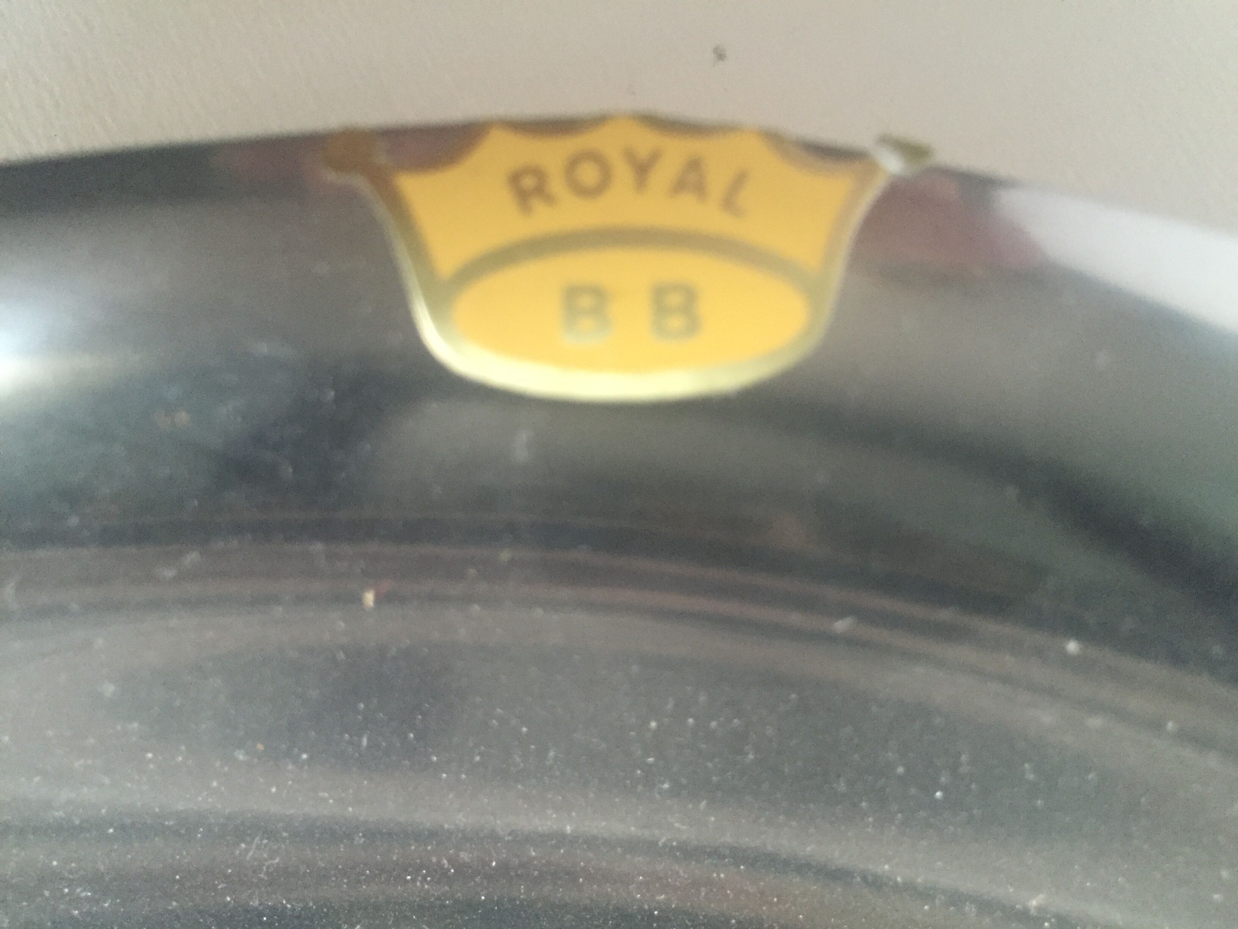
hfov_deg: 61.7
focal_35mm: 29
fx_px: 1037
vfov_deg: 48.2
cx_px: 619
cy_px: 464
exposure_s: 1/24
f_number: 2.2
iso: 250
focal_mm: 4.15
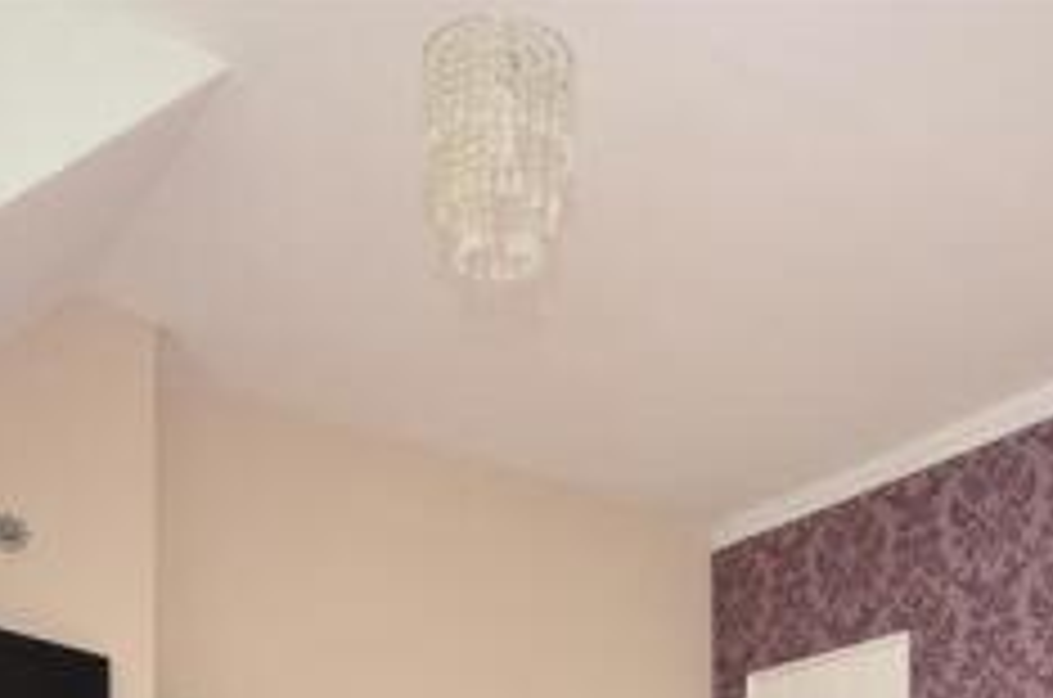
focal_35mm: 42
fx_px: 1226
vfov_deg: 25.9
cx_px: 603
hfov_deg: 46.3
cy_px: 968
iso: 200
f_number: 5
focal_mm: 10
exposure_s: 1/10
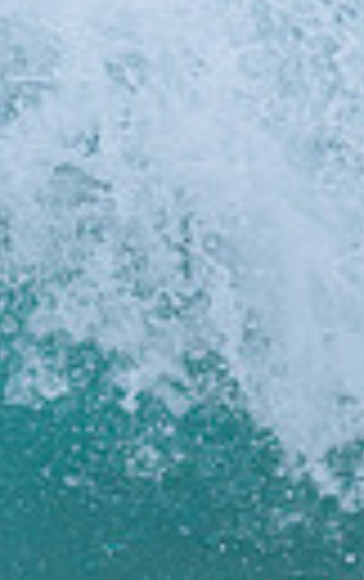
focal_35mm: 3667
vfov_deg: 0.6
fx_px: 58010
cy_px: 205
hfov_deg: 0.4
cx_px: -746
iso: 560
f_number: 6.3
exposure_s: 1/2000
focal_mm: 800
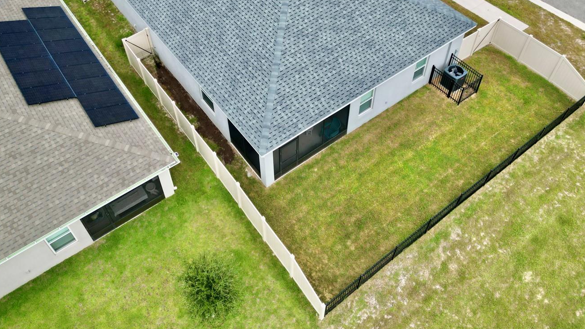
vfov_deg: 35.7
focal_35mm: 32
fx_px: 496
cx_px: 288
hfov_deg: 61.0
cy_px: 76
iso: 140
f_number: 1.7
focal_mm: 6.72
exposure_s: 1/2000
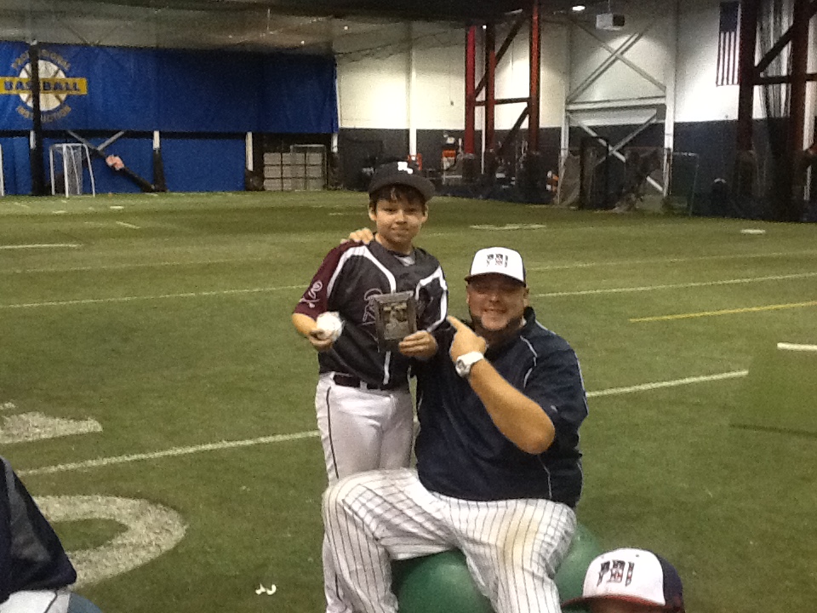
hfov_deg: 42.9
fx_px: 1038
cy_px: 306
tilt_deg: -9.8
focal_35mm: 44
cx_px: 408
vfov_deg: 32.9
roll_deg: +1.2
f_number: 2.4
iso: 250
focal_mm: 2.03
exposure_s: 1/30
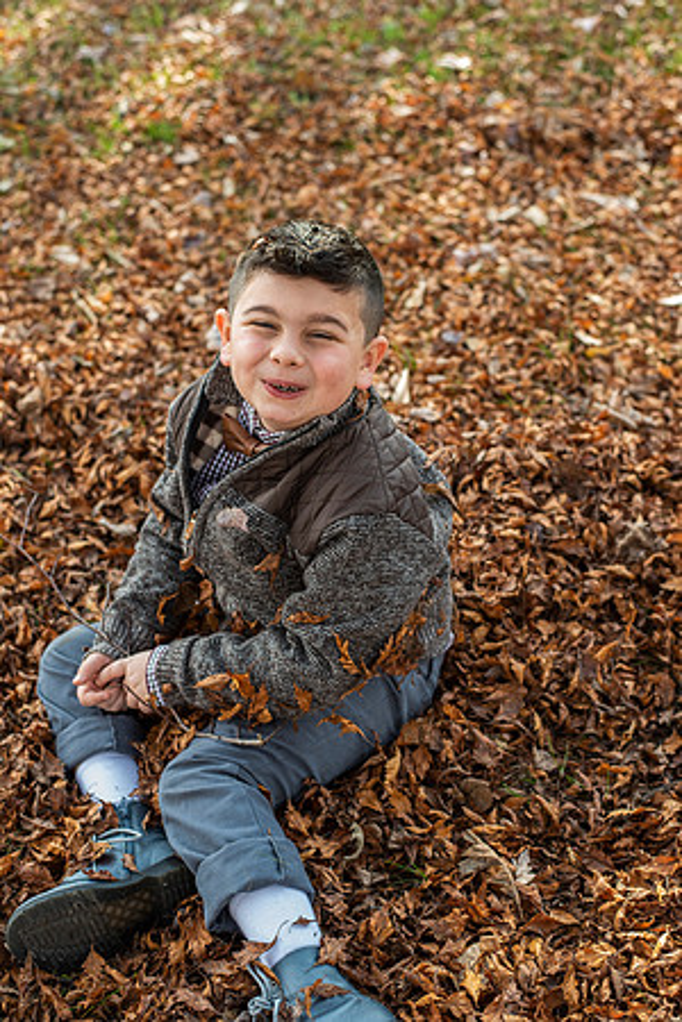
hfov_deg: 27.0
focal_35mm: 50
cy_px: 511
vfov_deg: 39.6
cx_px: 341
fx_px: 1421
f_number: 3.5
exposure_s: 1/320
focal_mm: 50
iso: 400
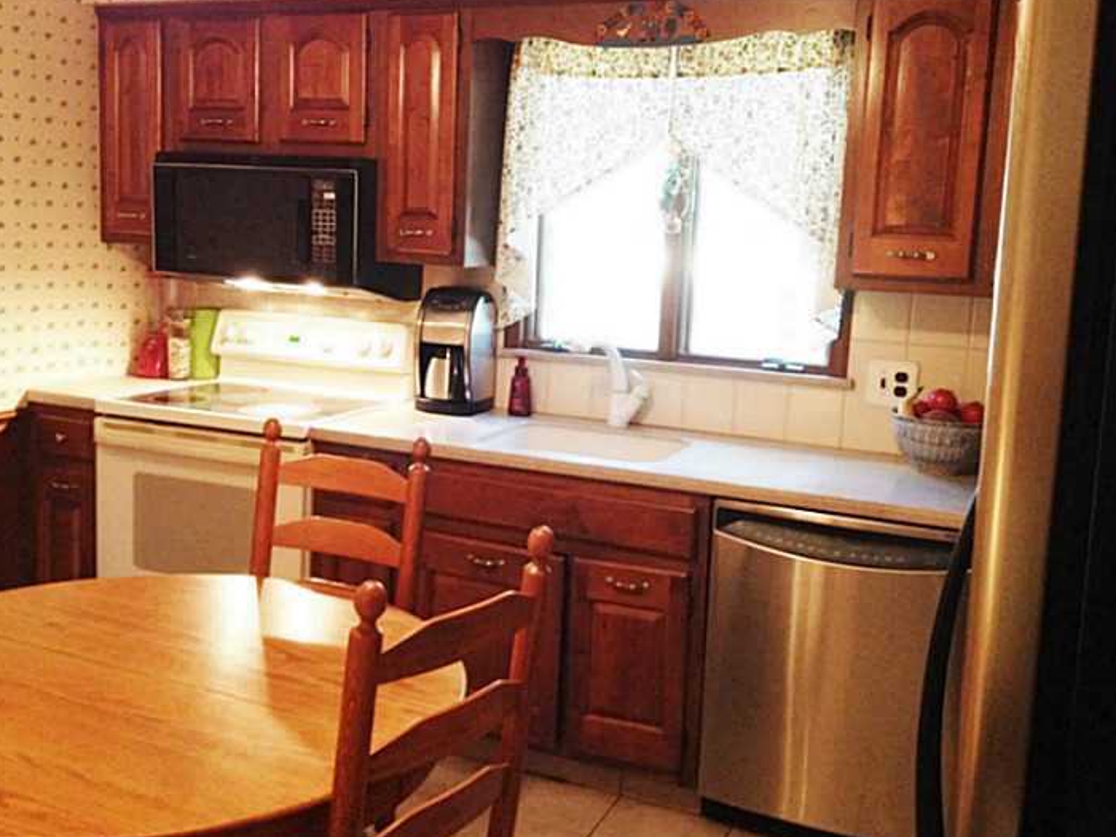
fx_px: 1290
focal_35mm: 40
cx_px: 502
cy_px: 367
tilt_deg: -6.2
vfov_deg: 35.9
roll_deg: -1.4
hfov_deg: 46.7
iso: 250
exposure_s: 1/20
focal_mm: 4.28
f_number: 2.4
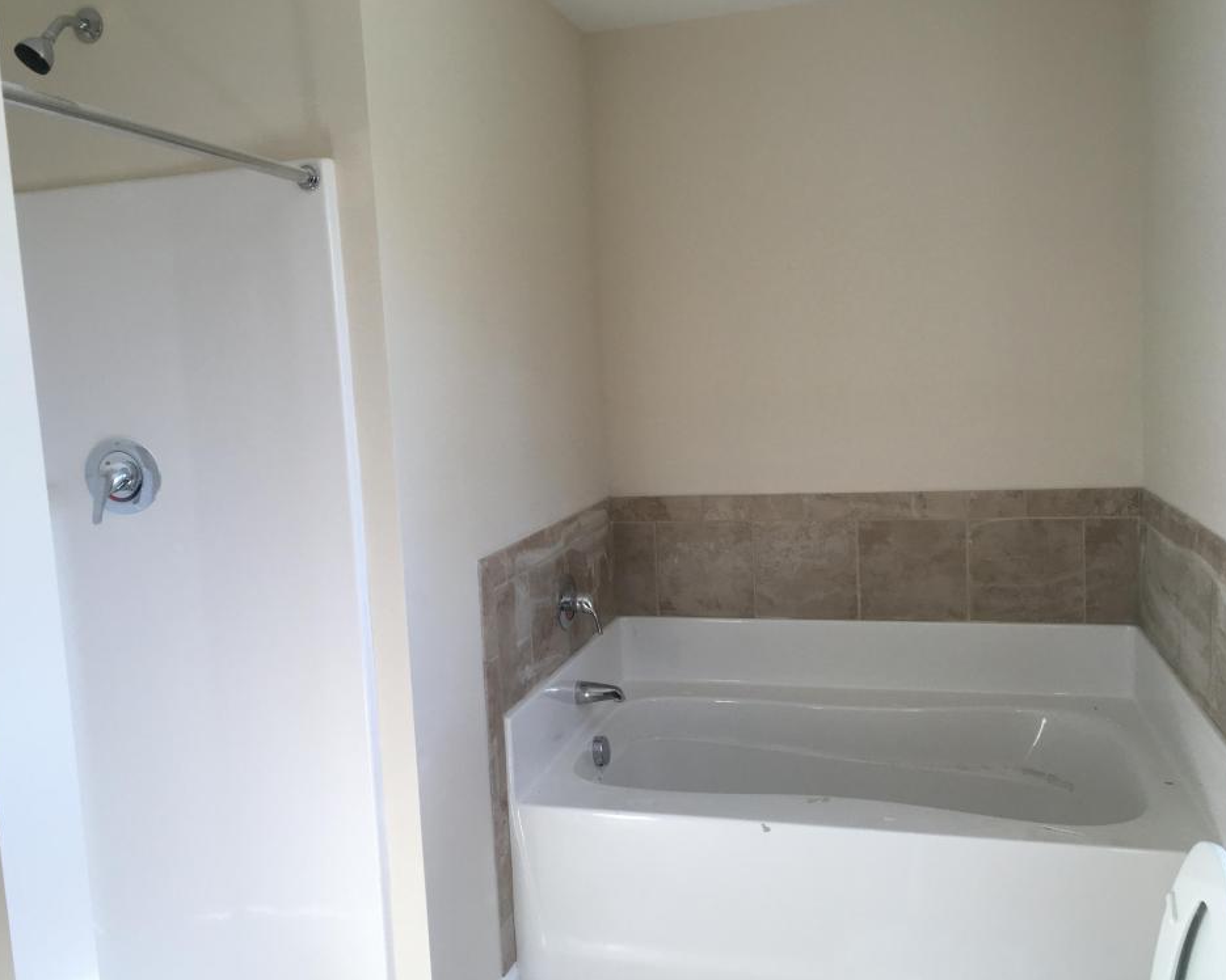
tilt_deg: -5.1
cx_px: 572
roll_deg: +2.7
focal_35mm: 31
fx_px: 1125
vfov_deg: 47.1
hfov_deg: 57.1
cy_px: 480
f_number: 2.2
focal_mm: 4.15
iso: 40
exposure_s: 1/120
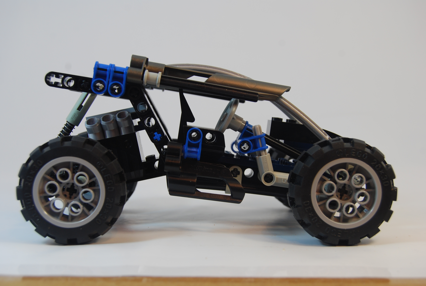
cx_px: 213
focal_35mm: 57
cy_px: 143
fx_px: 676
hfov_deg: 35.0
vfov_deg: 23.9
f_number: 7.1
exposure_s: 1/60
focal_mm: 38
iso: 200
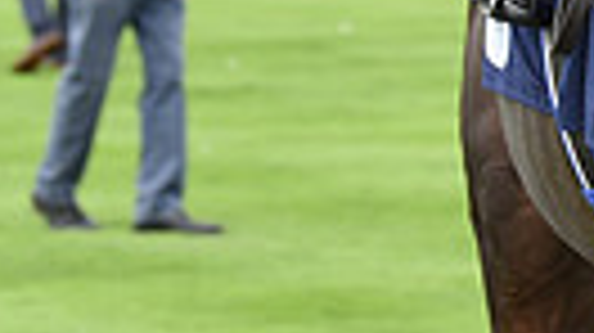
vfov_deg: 3.0
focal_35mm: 397
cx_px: 1138
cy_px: -344
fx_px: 6248
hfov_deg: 5.3
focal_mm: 86
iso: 500
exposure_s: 1/800
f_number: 5.6
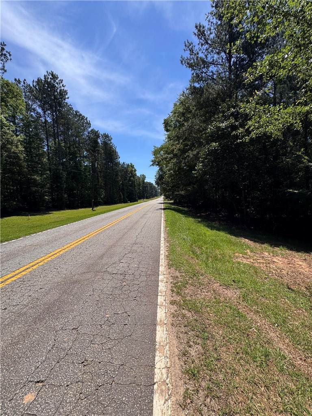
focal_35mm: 14
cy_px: 208
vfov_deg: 102.1
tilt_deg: -7.7
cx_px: 156
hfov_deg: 85.7
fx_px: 168
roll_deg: +0.3
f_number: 2.2
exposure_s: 1/1976
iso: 50
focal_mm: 2.22
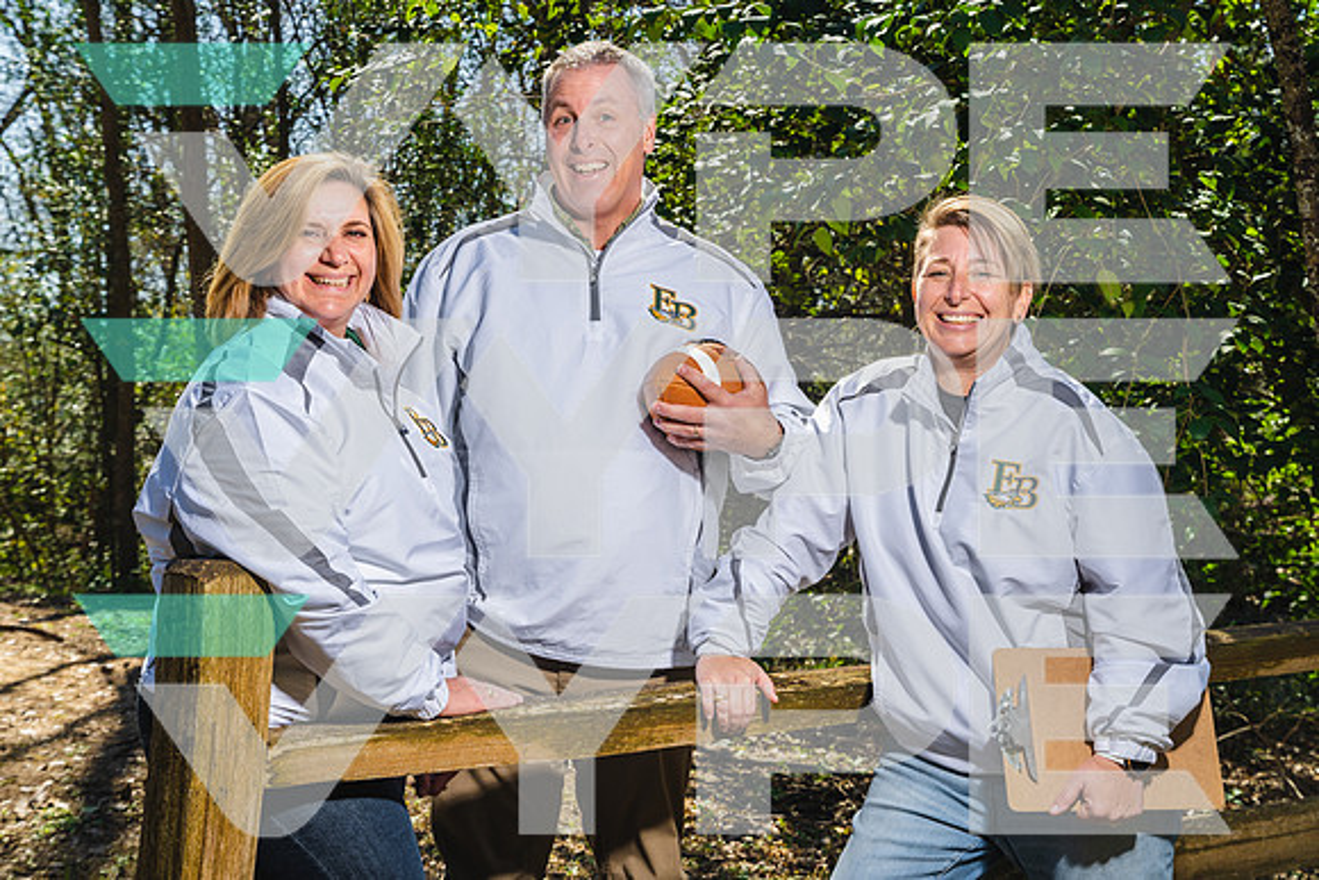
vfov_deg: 23.0
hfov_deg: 33.9
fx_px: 2162
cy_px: 440
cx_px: 660
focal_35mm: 59
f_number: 9
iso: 100
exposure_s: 1/125
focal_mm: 59
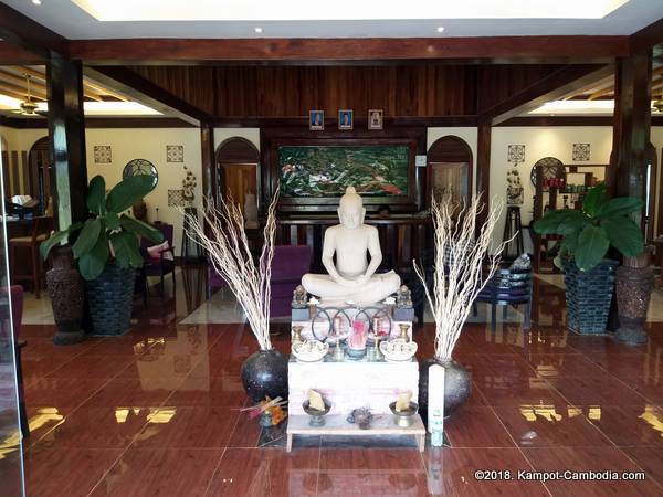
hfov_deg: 67.3
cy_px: 248
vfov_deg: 53.1
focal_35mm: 26
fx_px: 498
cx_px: 332
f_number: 1.7
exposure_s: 1/33
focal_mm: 3.93
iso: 64
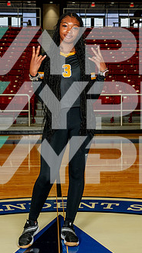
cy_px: 106
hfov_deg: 16.1
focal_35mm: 75
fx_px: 502
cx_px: 78
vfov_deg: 28.2
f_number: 7.1
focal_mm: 52
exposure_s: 1/200
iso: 800
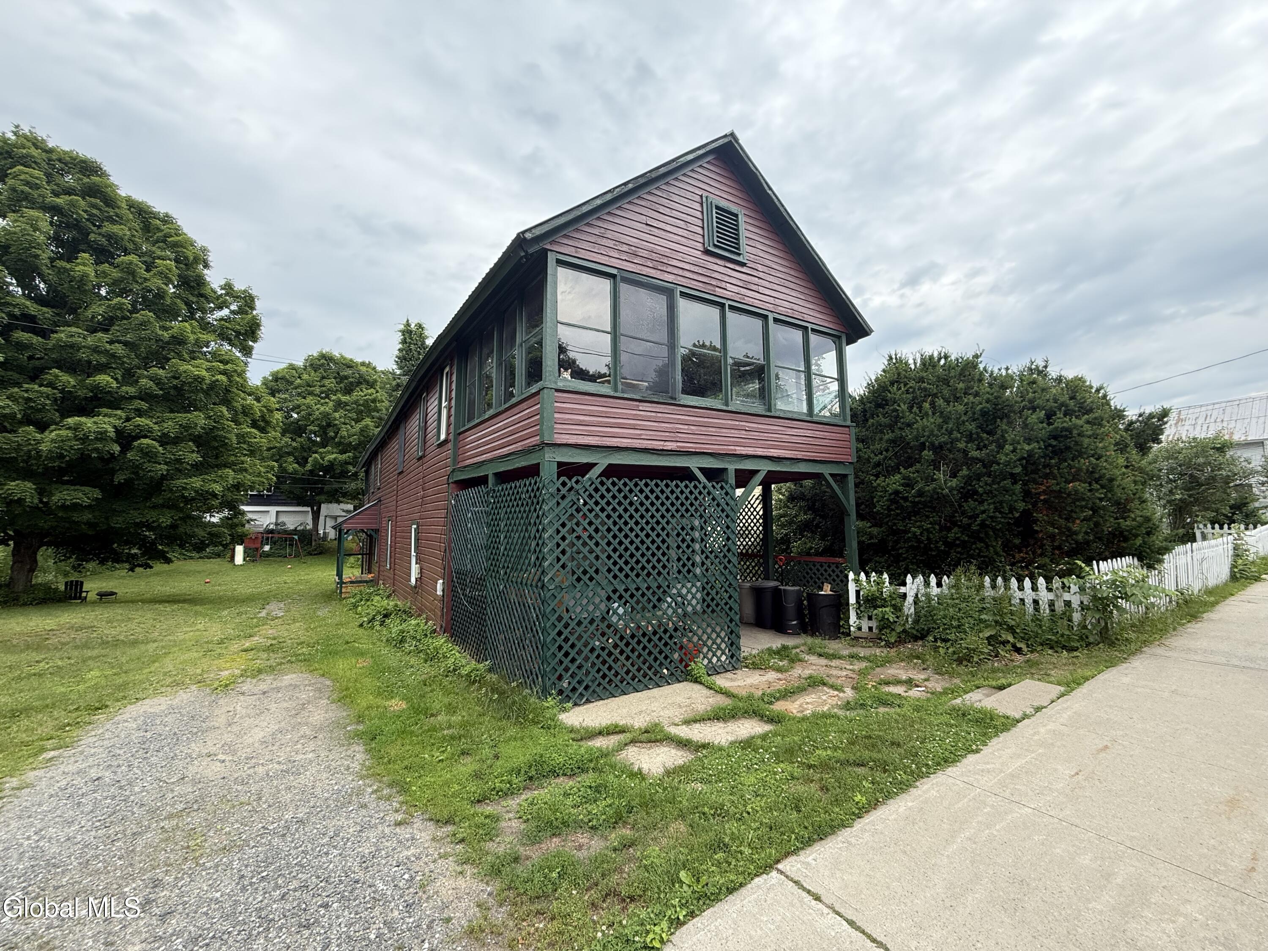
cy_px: 476
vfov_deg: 85.7
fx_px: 513
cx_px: 634
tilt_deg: +5.5
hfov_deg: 102.1
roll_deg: +0.2
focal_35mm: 14
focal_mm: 2.22
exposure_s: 1/324
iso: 64
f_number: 2.2
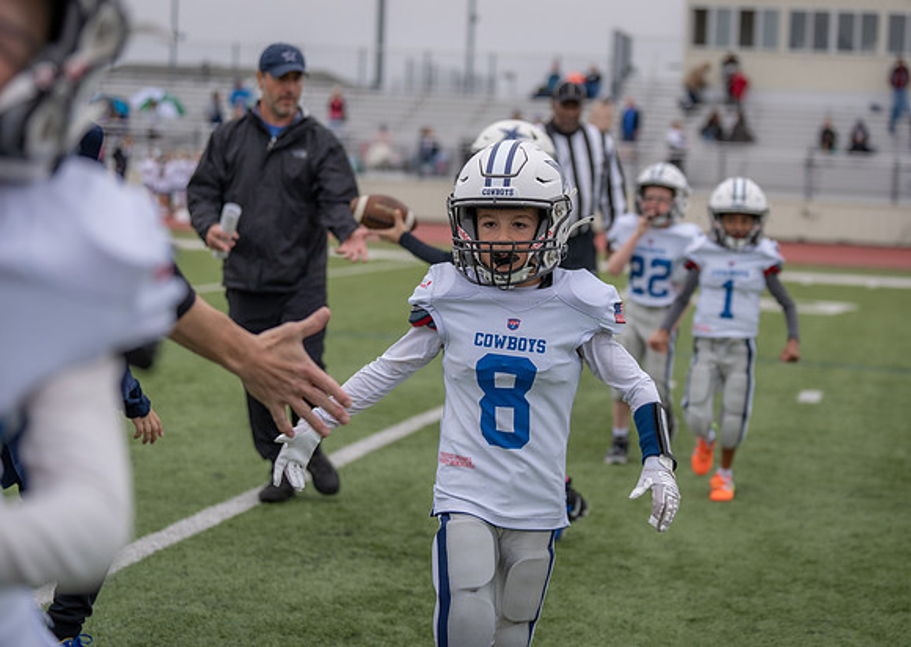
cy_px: 296
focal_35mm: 81
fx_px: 2090
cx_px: 526
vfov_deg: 17.6
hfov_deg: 24.6
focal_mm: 70
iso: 200
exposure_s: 1/1250
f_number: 2.8
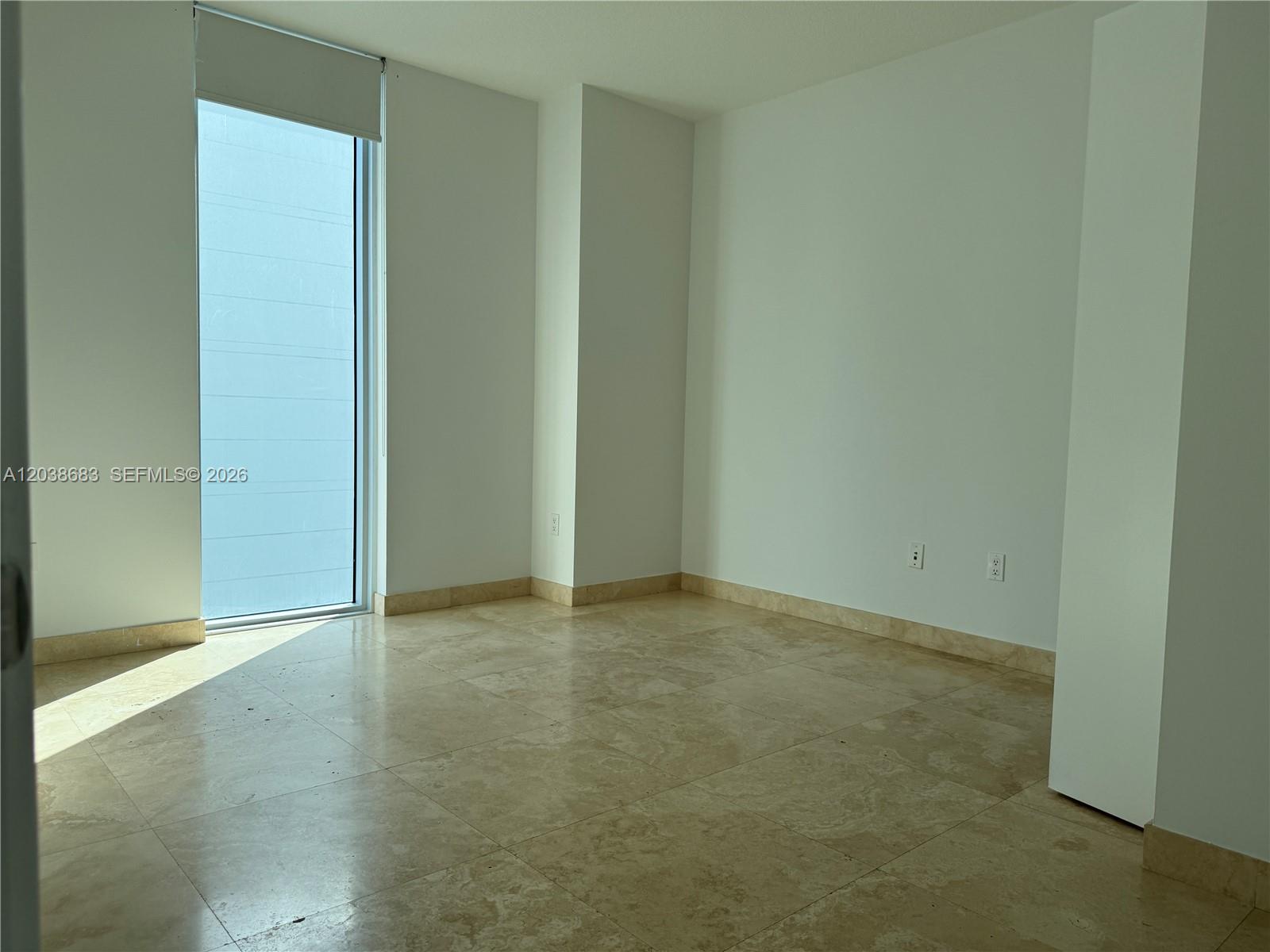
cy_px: 476
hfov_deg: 71.6
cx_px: 635
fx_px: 881
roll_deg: -1.2
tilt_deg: -2.9
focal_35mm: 24
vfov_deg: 56.8
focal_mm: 6.76
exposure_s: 1/1156
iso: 80
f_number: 1.78
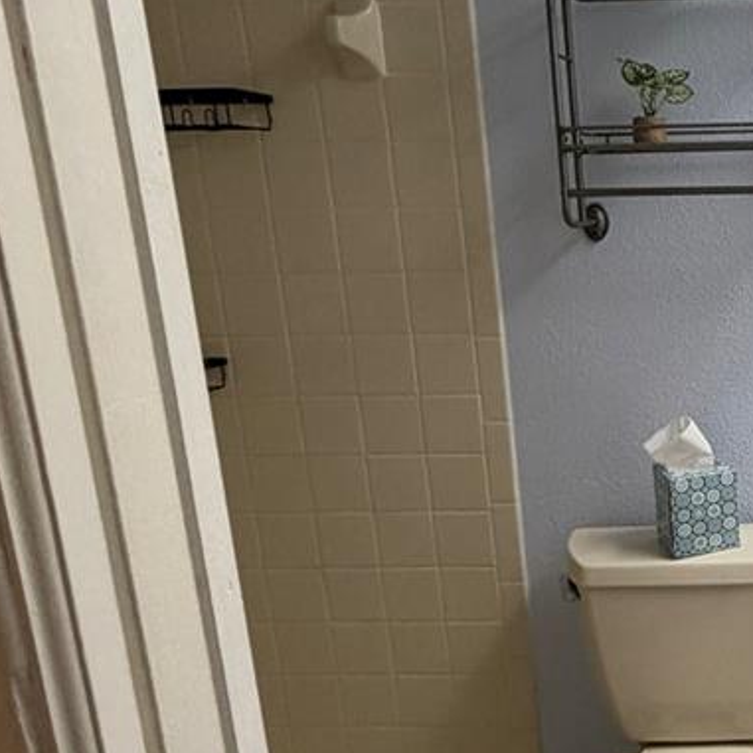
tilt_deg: -11.2
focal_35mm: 39
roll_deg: +2.5
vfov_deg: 42.8
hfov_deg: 35.8
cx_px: 848
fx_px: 960
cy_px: 411
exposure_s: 1/120
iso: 250
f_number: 2.2
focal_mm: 2.22
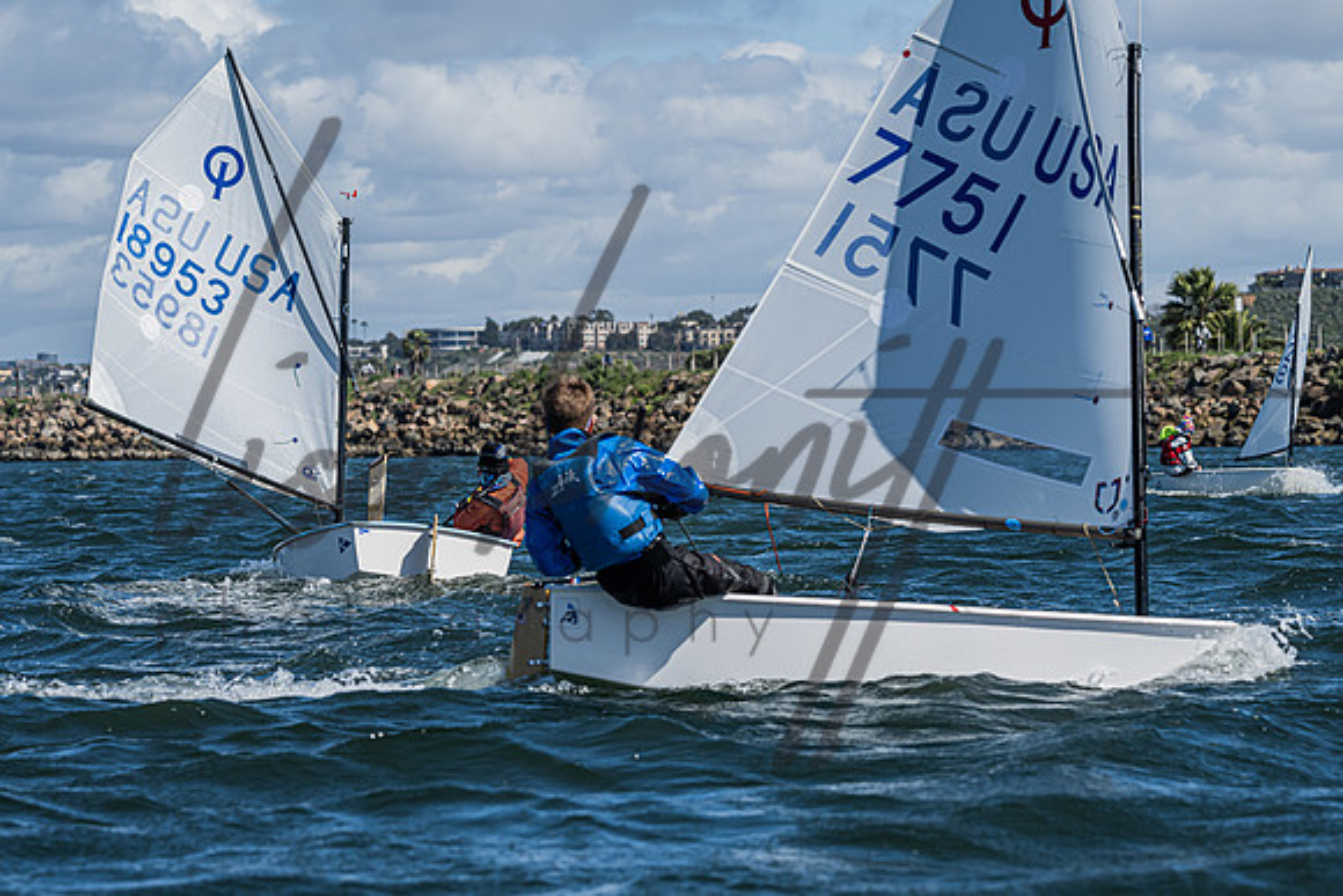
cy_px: 478
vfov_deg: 8.2
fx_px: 6218
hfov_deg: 12.3
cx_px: 624
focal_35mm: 167
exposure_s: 1/1250
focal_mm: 155
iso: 320
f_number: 9
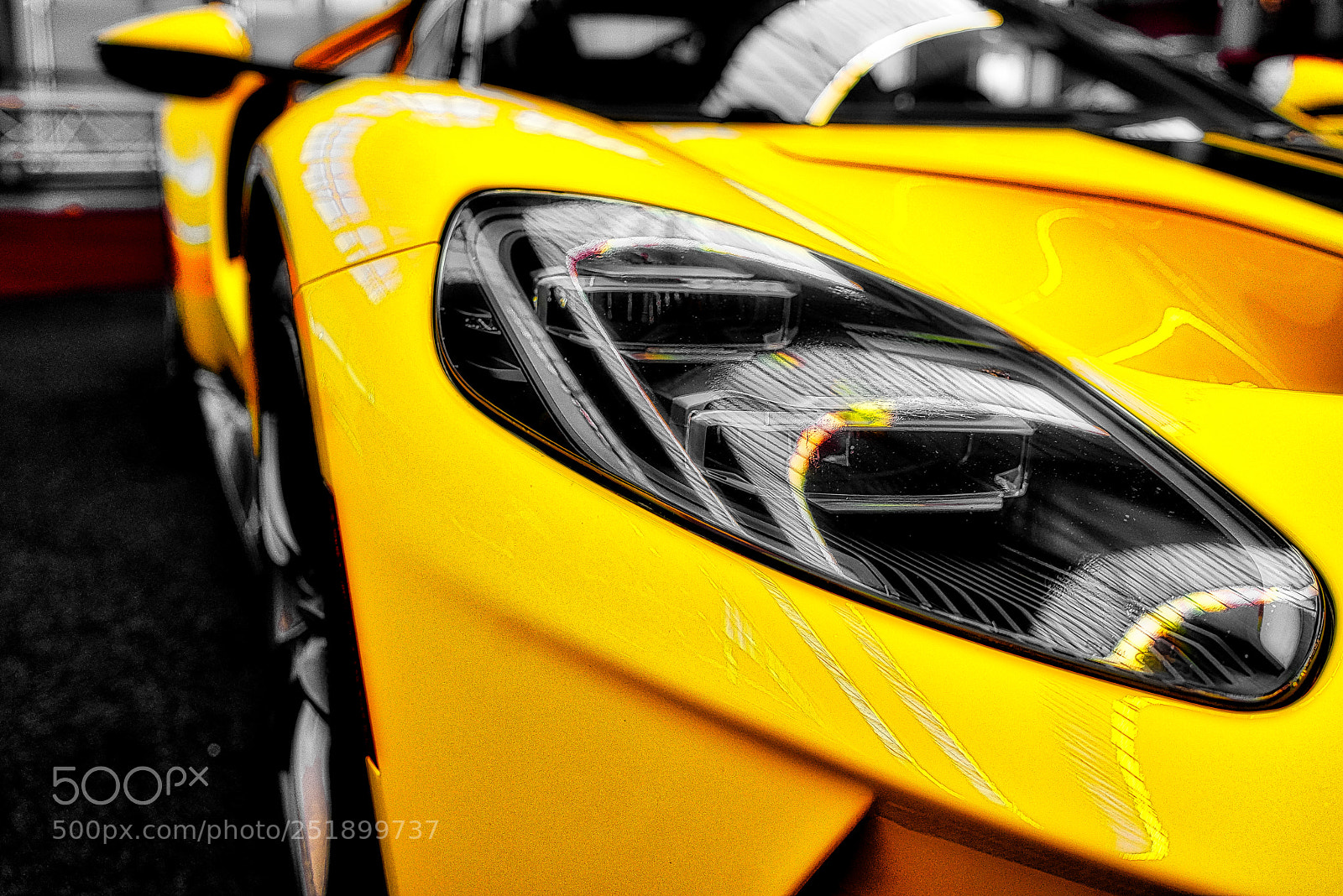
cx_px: 672
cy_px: 448
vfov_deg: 37.9
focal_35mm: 35
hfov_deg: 54.4
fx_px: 1306
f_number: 2.8
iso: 640
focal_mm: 35
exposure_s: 1/40
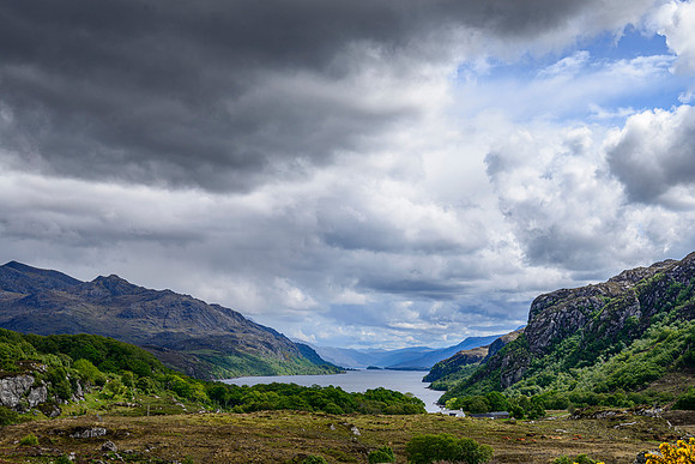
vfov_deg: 28.1
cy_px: 232
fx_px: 927
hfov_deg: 41.1
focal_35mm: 48
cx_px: 348
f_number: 8
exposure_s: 1/200
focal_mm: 48
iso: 125
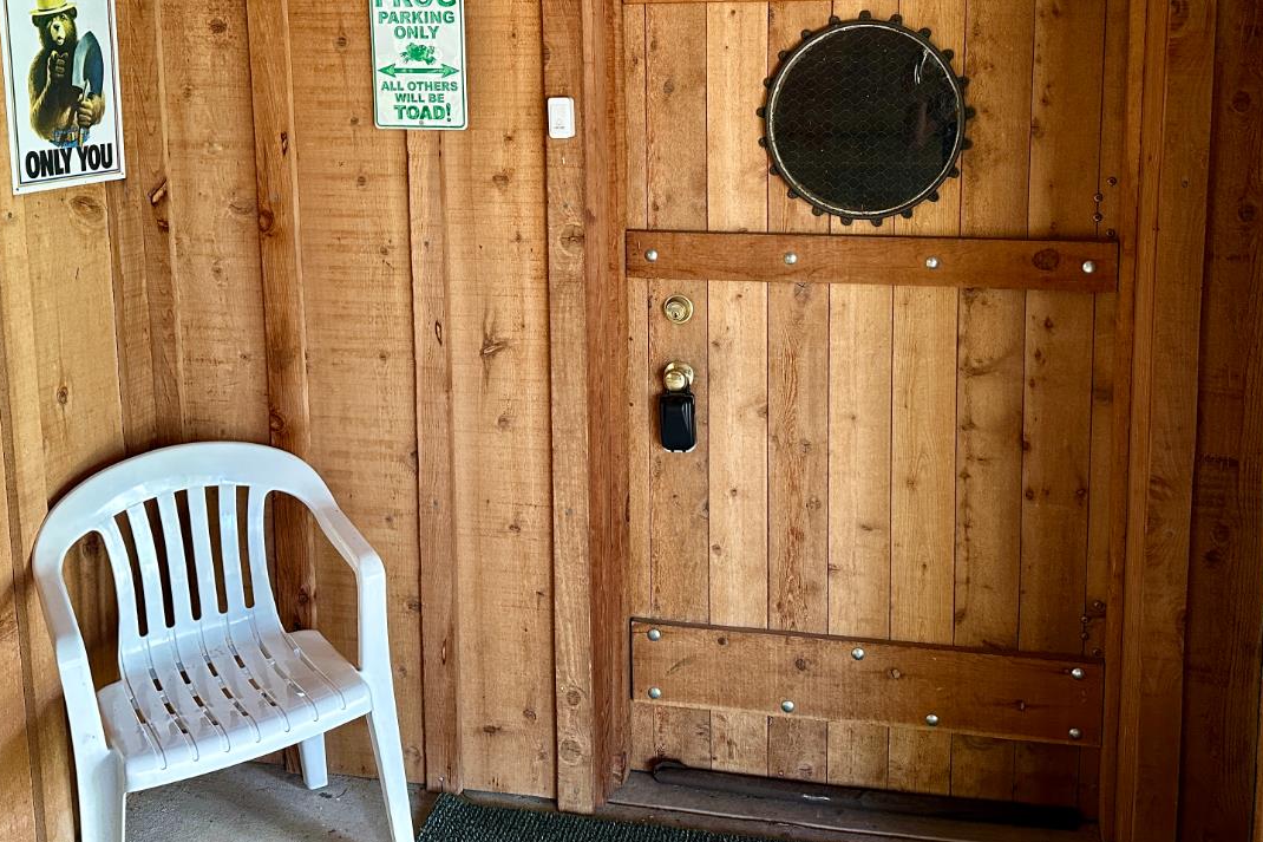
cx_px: 707
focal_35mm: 35
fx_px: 1228
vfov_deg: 37.1
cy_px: 229
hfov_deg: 54.3
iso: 320
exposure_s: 1/60
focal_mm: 6.86
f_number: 1.78
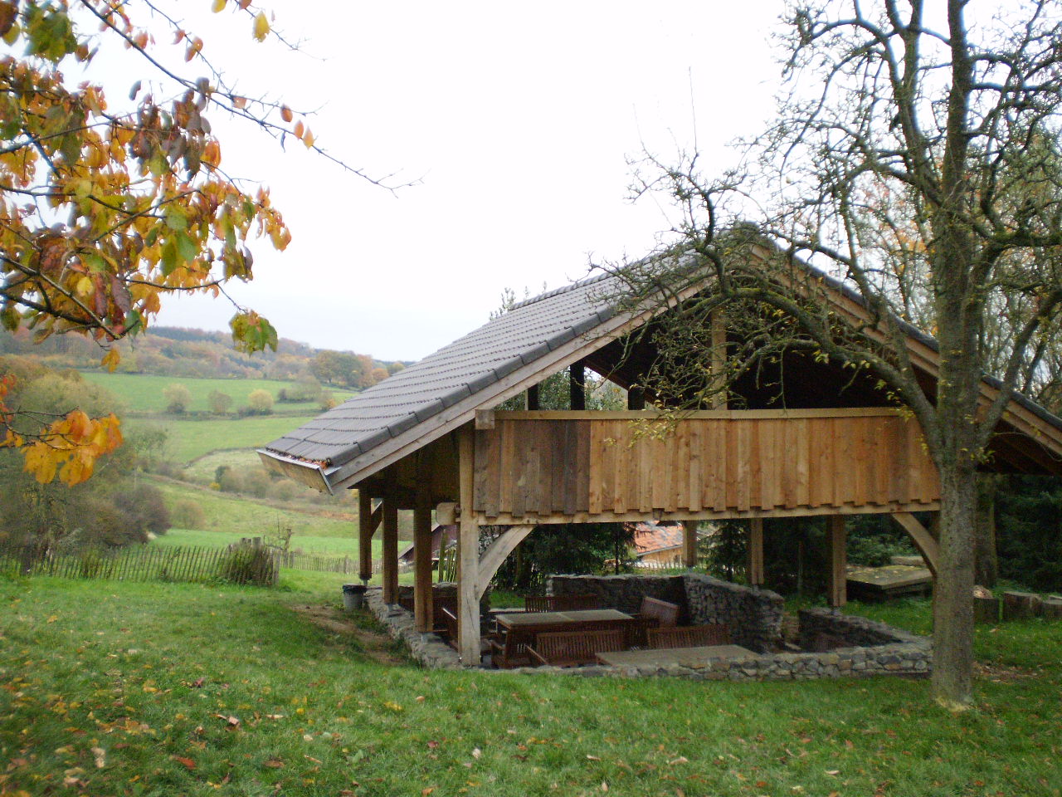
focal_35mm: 42
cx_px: 531
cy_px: 398
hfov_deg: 44.8
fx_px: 1289
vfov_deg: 34.3
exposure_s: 1/250
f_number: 3.5
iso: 400
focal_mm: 7.4
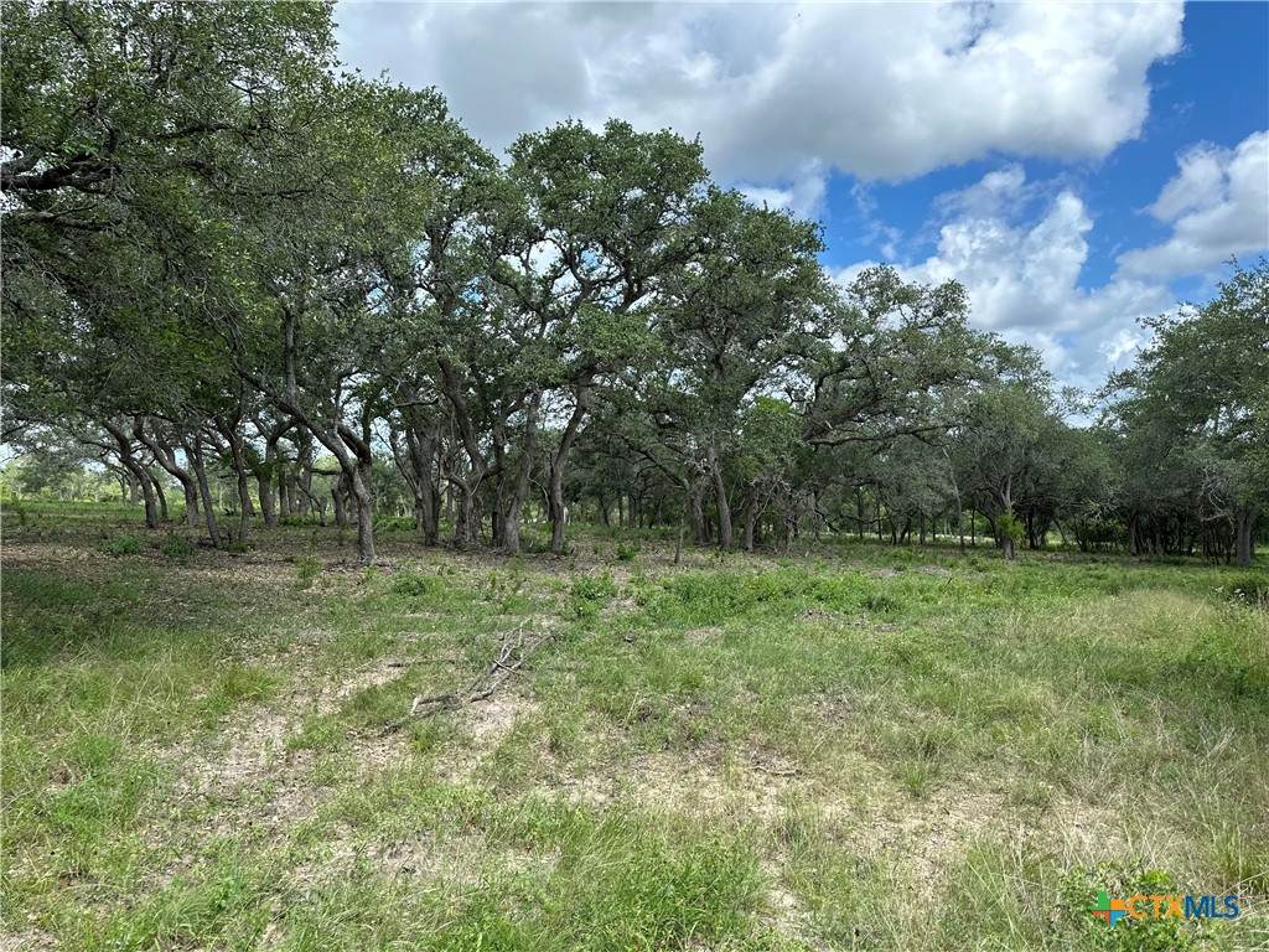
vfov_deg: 56.8
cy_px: 476
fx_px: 880
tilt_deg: +2.2
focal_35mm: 24
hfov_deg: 71.6
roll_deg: +0.3
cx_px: 634
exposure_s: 1/2203
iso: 80
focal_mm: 6.86
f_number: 1.78
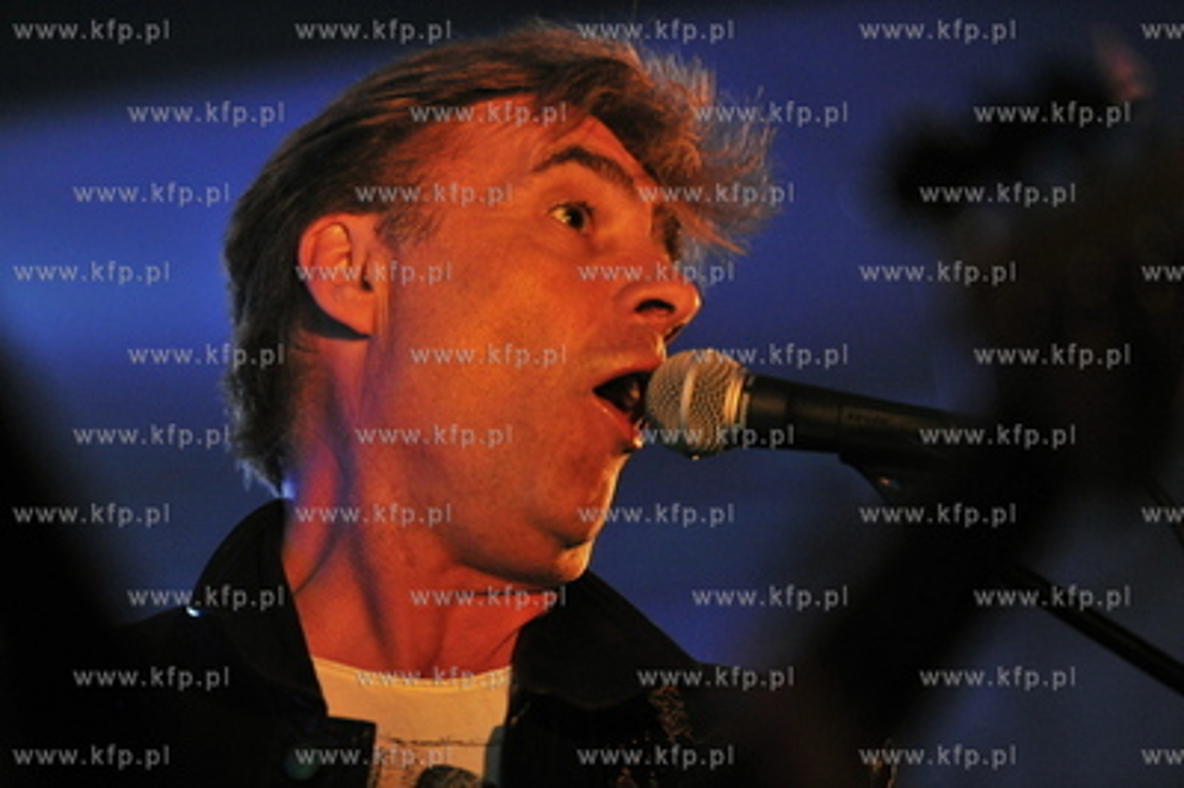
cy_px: 394
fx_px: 5915
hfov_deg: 11.4
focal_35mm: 180
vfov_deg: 7.6
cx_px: 592
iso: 6400
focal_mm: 180
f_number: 2.8
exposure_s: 1/125
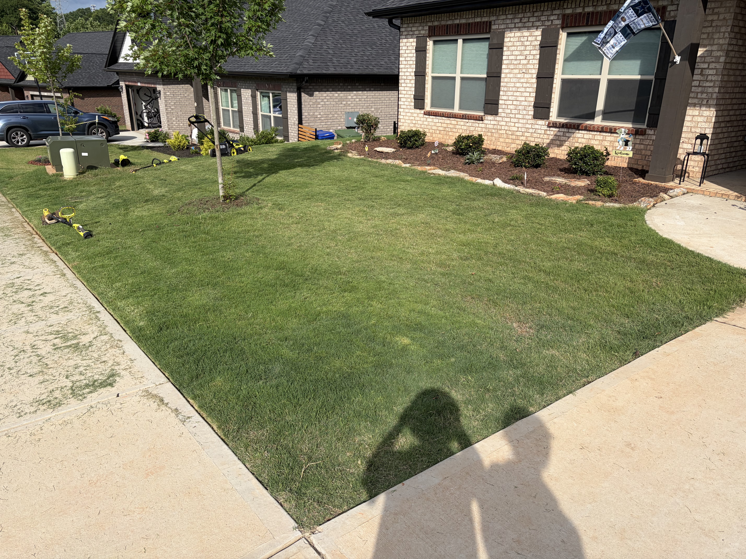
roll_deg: +0.2
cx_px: 373
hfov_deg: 67.3
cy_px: 280
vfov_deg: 53.1
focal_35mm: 26
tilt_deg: -19.7
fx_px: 560
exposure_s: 1/3279
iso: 50
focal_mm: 5.96
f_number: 1.6
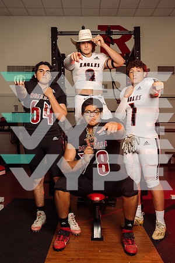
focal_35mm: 36
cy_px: 132
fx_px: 262
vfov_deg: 53.1
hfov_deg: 36.9
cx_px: 88
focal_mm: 36
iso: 250
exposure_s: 1/250
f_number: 6.3
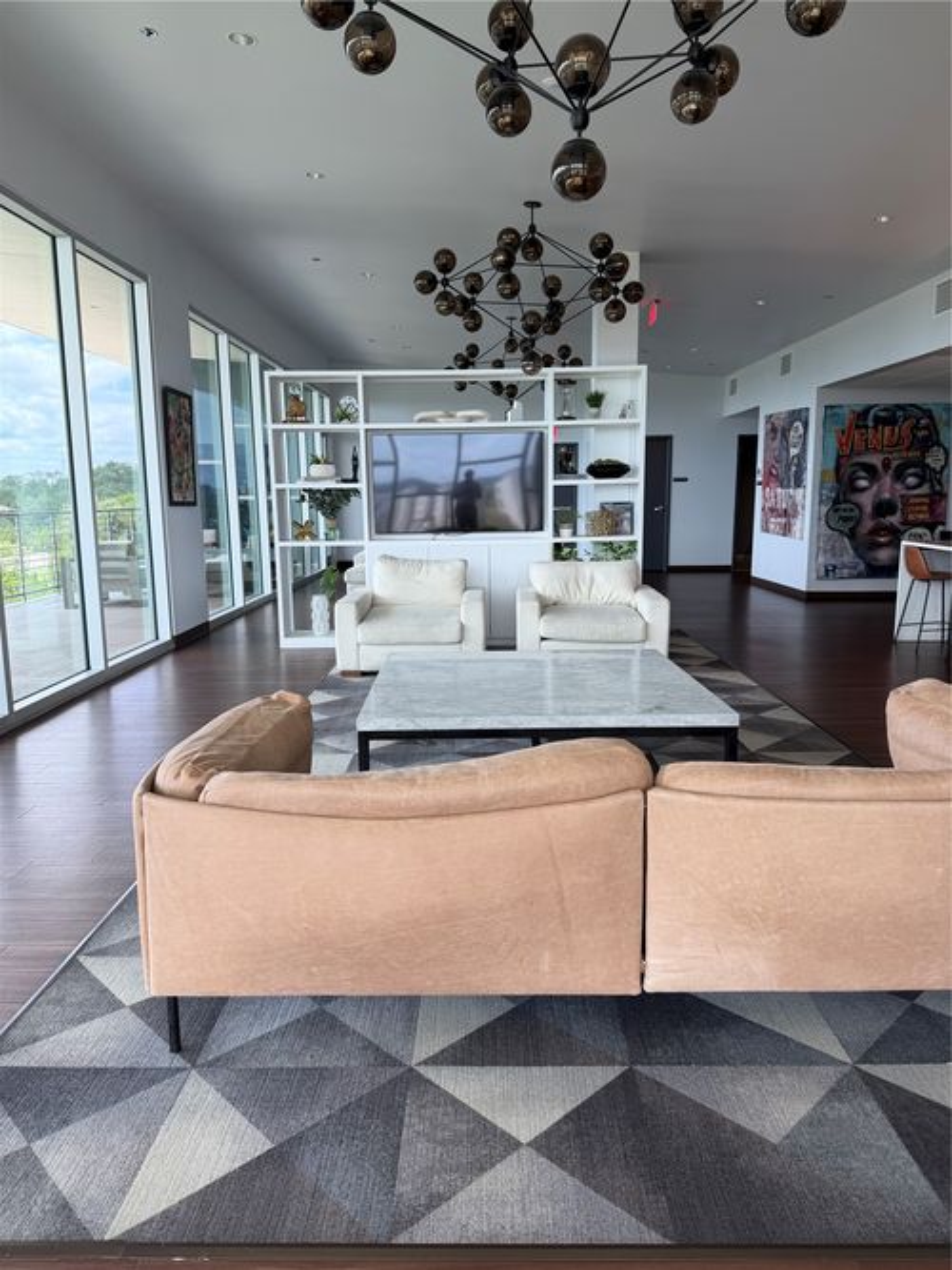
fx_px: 880
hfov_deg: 56.8
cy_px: 635
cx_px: 476
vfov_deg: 71.6
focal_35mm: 24
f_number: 1.78
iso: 64
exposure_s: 1/164
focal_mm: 6.76
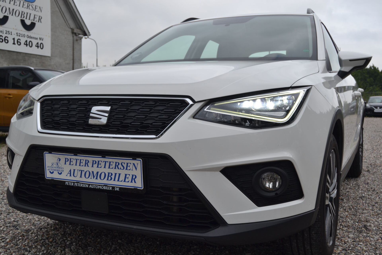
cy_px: 128
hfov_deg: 49.6
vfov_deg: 34.2
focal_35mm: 39
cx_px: 191
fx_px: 414
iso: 100
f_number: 7.1
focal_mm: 26
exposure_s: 1/200
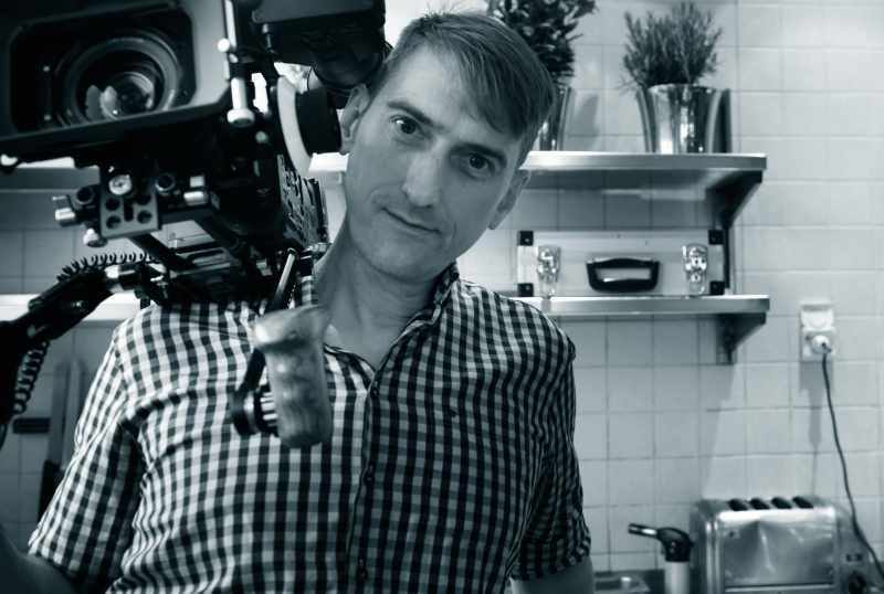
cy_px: 297
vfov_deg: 45.2
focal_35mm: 29
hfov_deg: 63.5
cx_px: 442
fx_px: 714
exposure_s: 1/40
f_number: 3.5
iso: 1250
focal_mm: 29
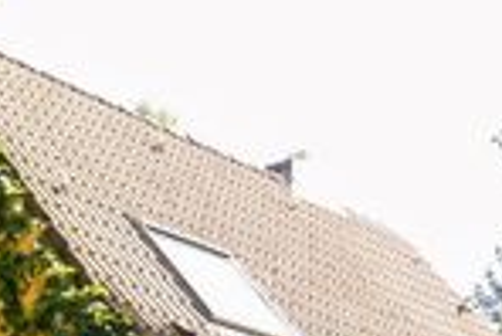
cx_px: 20
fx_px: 1354
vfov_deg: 13.3
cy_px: 523
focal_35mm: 97
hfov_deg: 20.4
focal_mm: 8.8
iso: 100
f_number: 2.8
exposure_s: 1/125
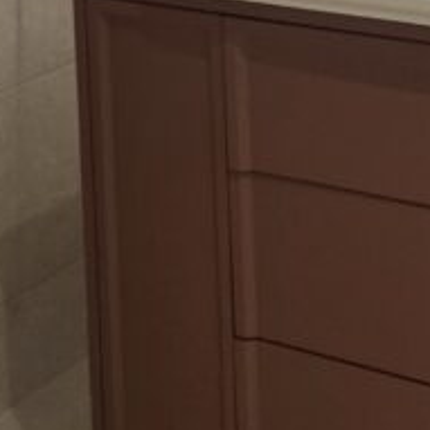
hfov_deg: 15.9
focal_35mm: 109
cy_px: -241
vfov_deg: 14.7
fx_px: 1532
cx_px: 308
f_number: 1.8
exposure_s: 1/100
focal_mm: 5.4
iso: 320
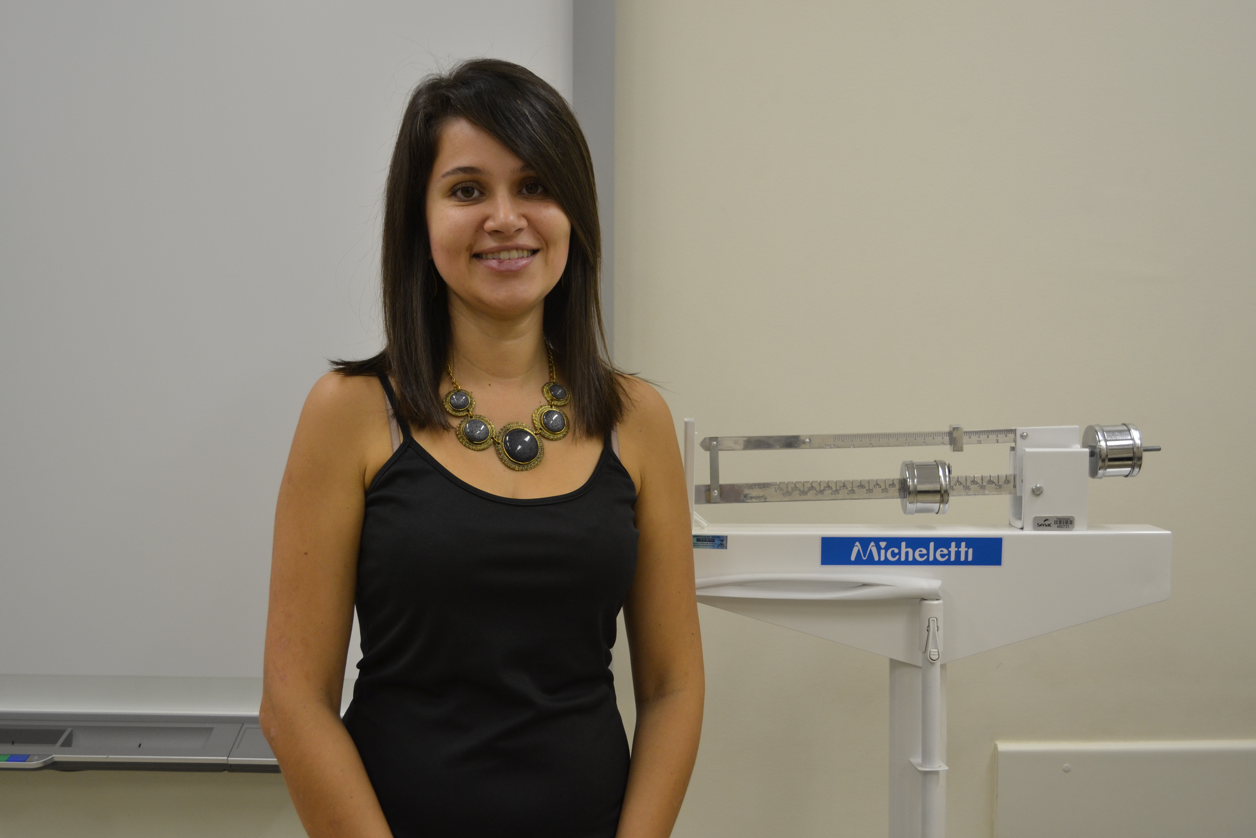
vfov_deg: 36.9
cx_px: 628
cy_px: 419
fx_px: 1256
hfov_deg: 53.1
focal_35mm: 36
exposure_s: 1/50
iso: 400
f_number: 4
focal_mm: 24
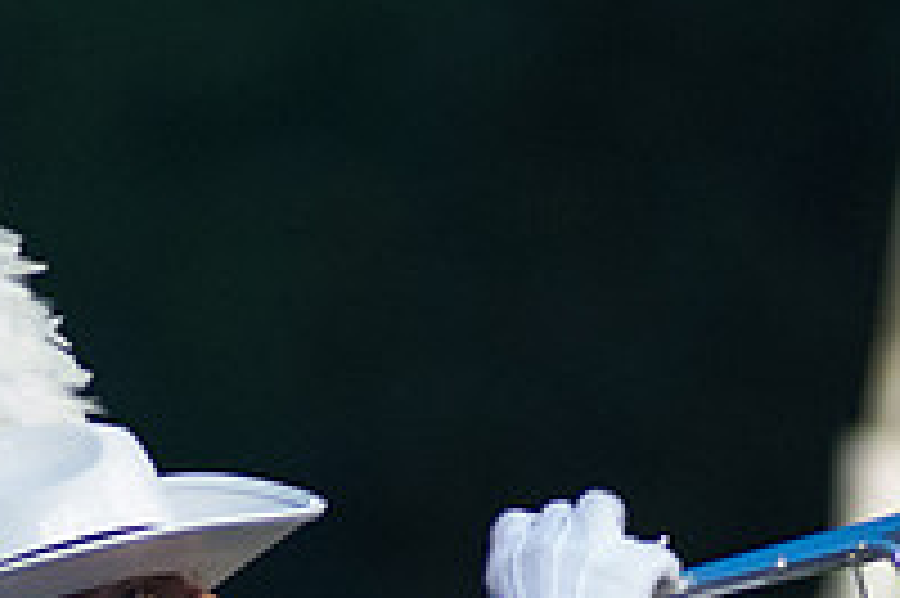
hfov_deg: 2.4
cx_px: 204
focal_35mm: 869
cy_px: 884
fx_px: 21707
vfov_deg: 1.6
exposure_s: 1/160
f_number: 2.8
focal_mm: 200
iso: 3200
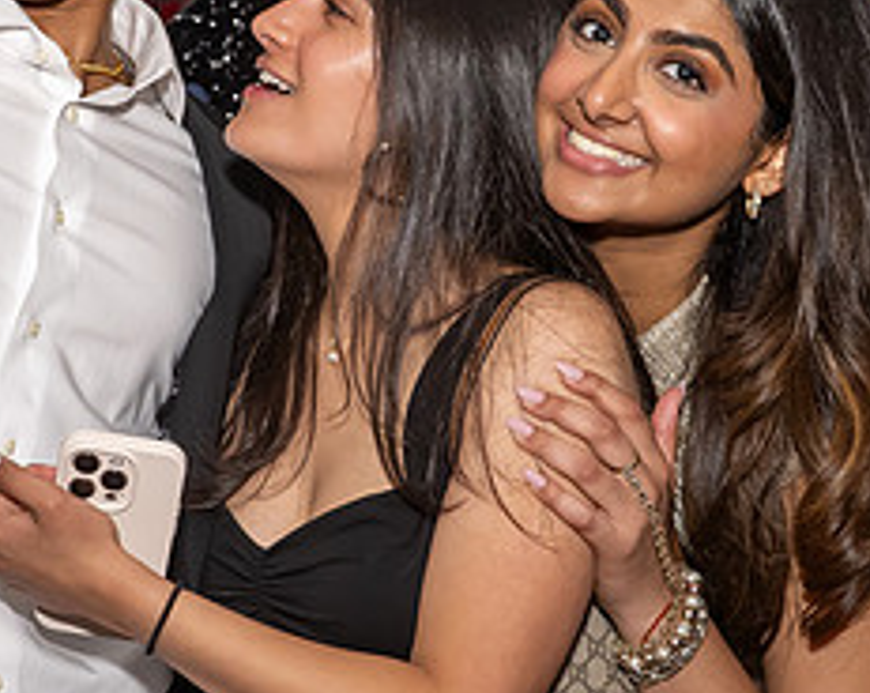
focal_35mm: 108
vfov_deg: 14.2
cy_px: 419
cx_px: 232
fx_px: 2776
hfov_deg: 17.7
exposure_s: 1/250
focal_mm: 23
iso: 800
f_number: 7.1
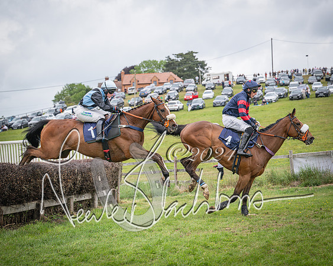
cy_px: 133
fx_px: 777
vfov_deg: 19.4
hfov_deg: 24.2
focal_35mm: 79
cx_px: 185
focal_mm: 70
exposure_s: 1/1600
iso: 400
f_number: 4
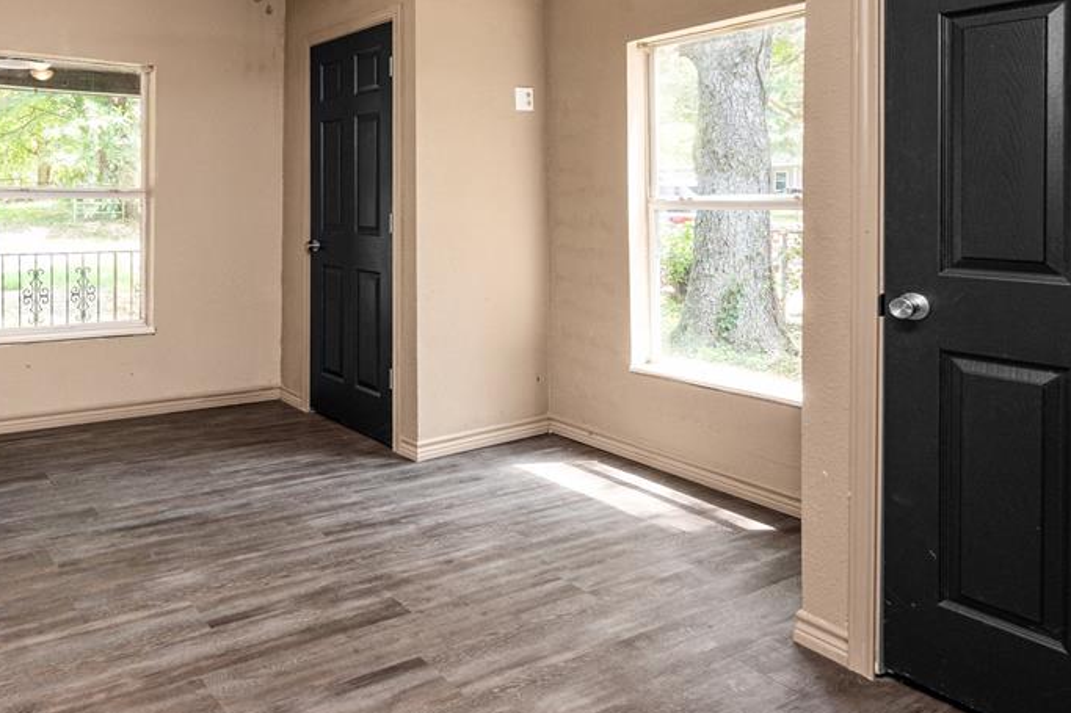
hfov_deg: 69.5
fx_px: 714
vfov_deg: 52.9
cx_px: 284
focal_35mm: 24
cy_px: 306
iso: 400
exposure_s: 1/40
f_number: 8
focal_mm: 16
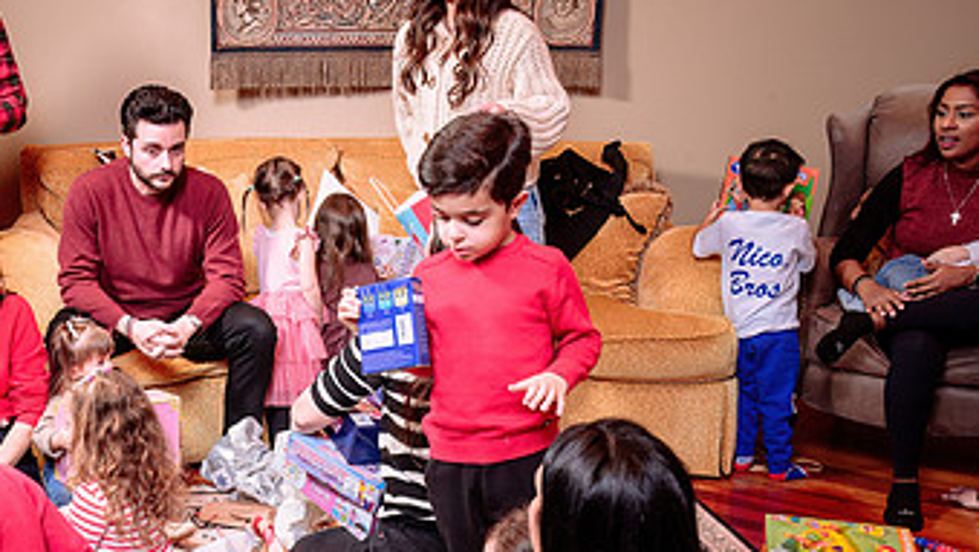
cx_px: 246
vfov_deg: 23.2
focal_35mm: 51
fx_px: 1324
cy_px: 426
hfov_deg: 39.5
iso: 200
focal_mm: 27.5
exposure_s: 1/60
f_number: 5
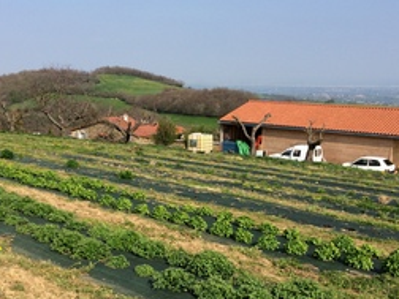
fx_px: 530
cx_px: 163
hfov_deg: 41.1
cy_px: 209
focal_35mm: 46
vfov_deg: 31.2
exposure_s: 1/2053
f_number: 2.2
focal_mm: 4.15
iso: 32
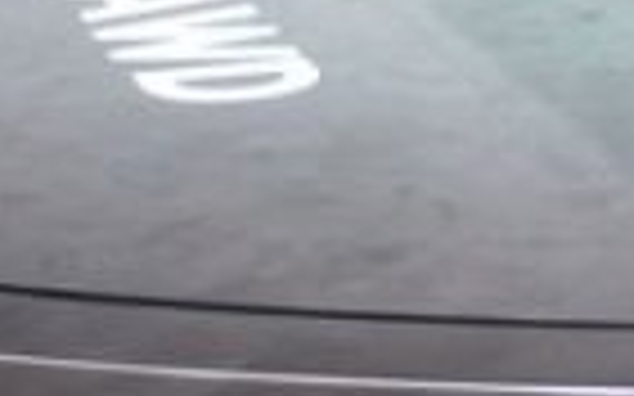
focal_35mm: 261
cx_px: 967
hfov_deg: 7.9
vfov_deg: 4.8
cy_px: -664
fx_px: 4508
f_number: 4.5
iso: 800
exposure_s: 1/60
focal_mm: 30
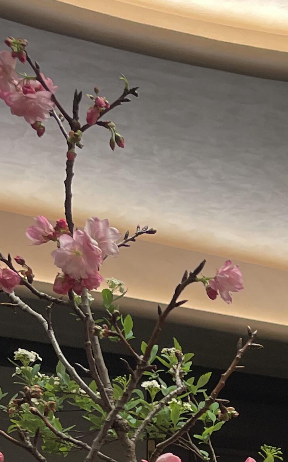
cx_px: 515
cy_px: 623
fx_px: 1206
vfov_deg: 19.7
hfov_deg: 12.5
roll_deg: +0.3
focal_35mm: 96
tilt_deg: +0.3
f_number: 1.6
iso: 80
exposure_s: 1/100
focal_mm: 4.2
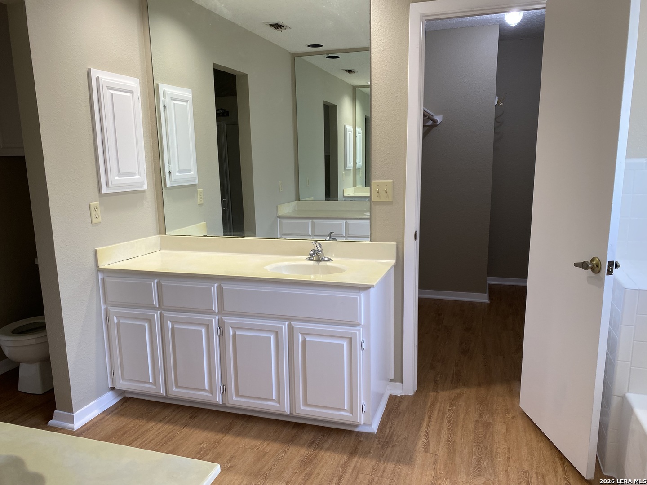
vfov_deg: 53.1
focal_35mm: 26
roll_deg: -0.4
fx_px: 486
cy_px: 242
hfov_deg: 67.3
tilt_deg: -11.5
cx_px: 324
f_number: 1.8
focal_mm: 4.25
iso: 64
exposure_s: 1/60
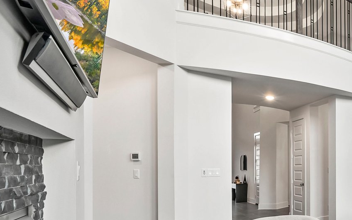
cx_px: 408
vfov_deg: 38.3
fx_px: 307
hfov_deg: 42.7
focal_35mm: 32
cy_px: 167
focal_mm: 13
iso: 800
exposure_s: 1/2.5
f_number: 11
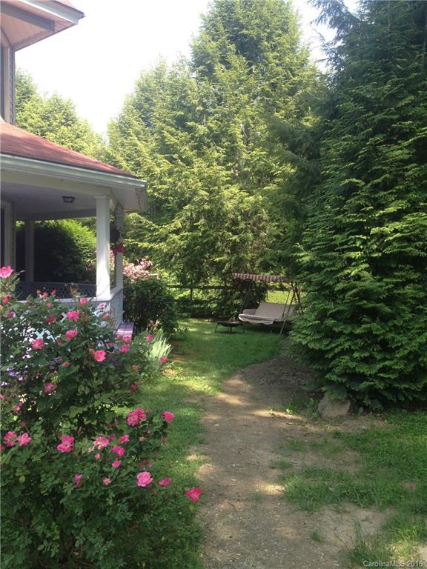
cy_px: 284
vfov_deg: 52.6
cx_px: 214
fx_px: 576
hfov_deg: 40.7
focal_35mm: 35
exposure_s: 1/321
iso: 64
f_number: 2.4
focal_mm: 4.28
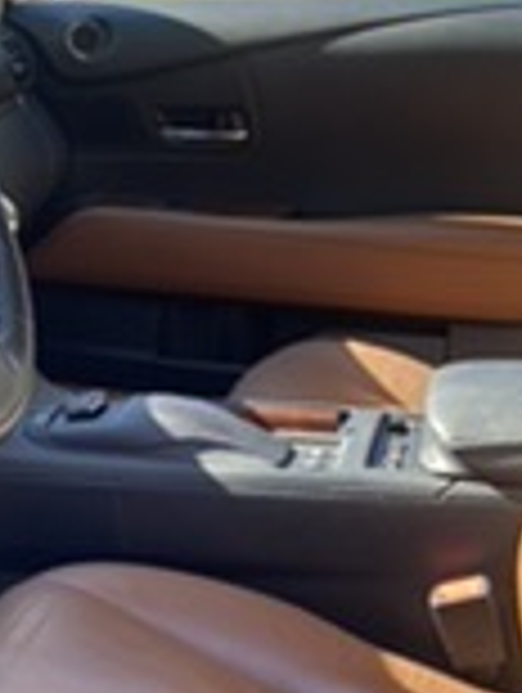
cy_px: 536
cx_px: 68
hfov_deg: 18.0
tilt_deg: -19.4
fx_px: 1624
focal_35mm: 81
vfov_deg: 23.8
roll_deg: -2.5
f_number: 1.8
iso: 40
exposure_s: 1/122
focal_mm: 4.25
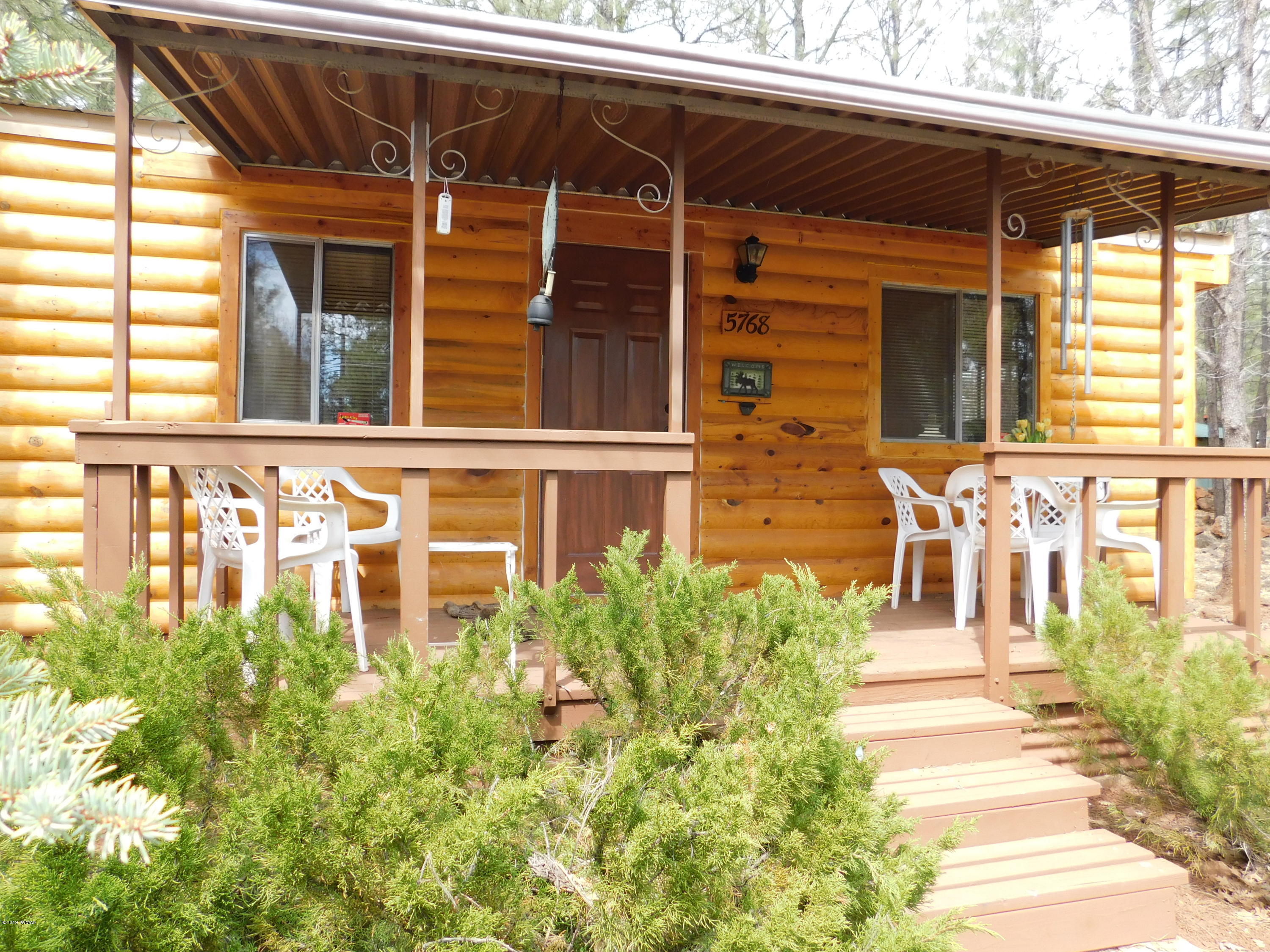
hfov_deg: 73.9
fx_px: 844
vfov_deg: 58.9
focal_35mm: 23
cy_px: 476
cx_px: 635
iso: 125
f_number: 3
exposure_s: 1/200
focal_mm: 4
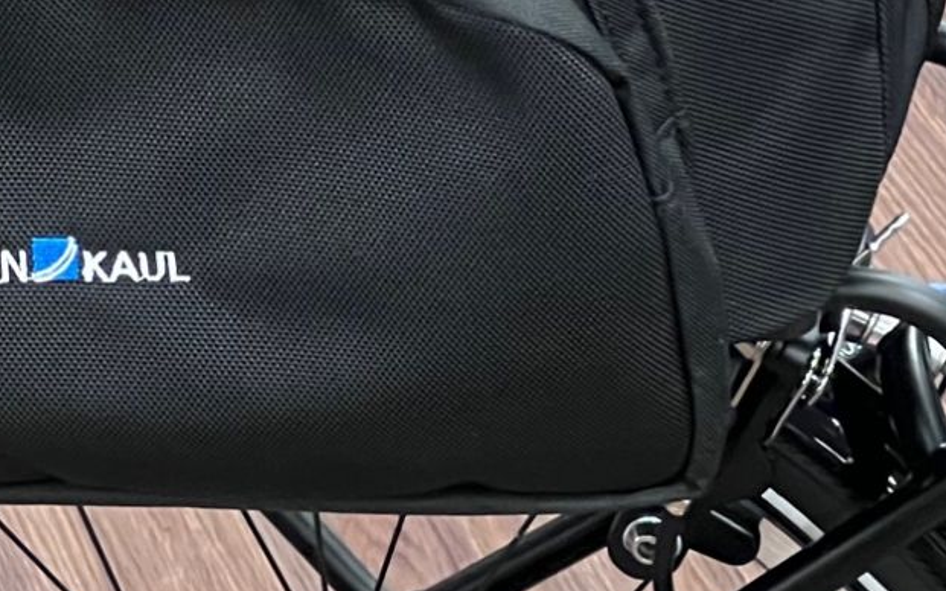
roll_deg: +1.6
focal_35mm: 263
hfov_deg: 8.0
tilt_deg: -34.0
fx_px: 6780
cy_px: -30
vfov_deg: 5.0
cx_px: 387
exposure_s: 1/50
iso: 640
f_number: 2.8
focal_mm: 9
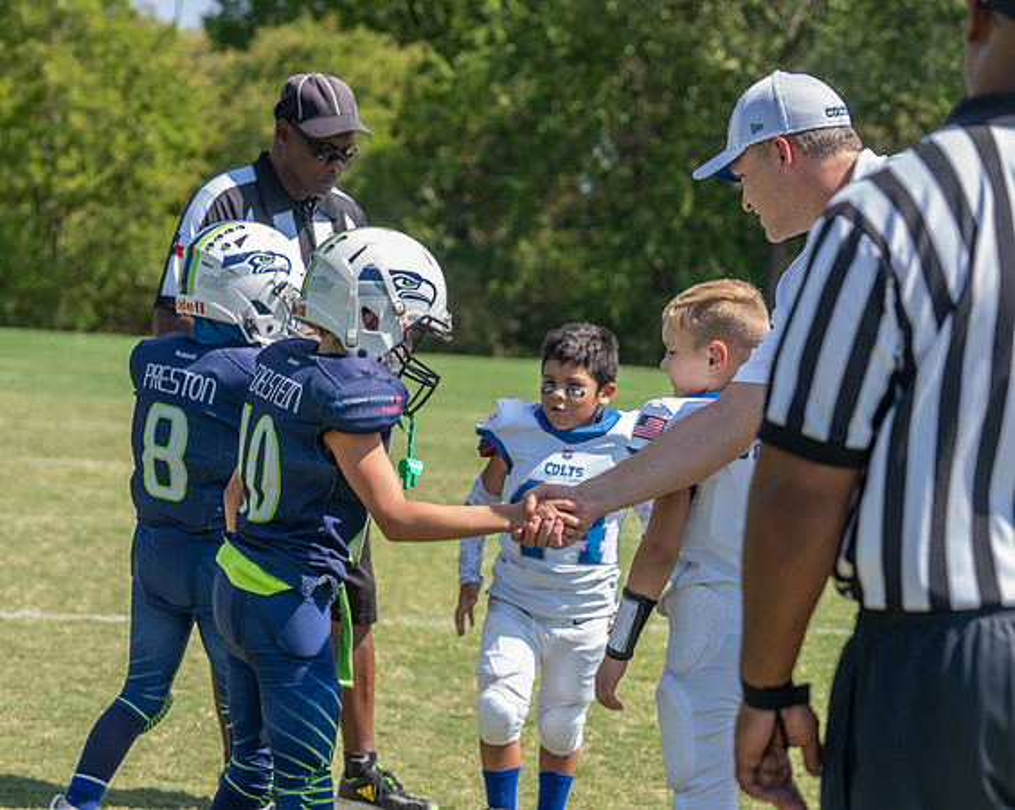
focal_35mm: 102
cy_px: 398
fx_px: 3055
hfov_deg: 18.8
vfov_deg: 15.1
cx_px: 397
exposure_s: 1/400
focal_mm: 89
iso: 80
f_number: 4.5
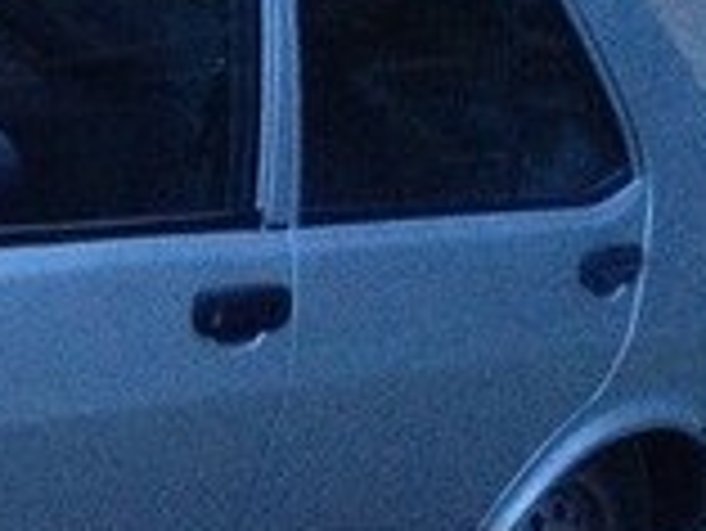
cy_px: 331
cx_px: -558
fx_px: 3000
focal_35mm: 147
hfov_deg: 12.3
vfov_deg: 10.1
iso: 400
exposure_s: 1/20
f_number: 2.4
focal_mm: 4.28
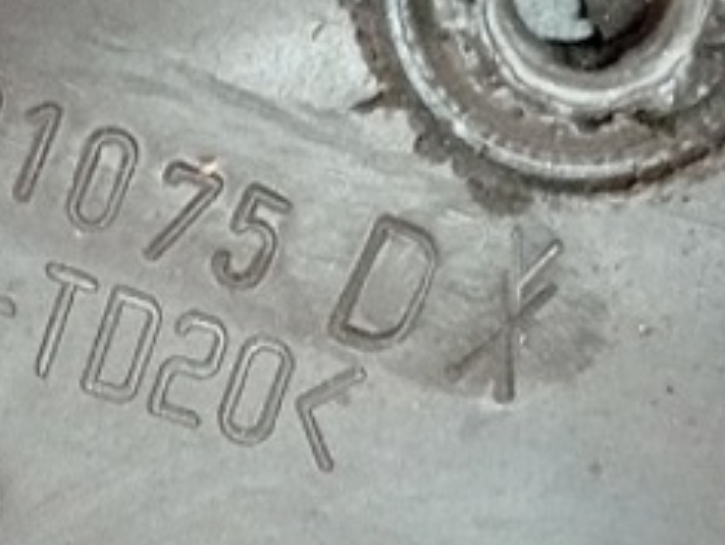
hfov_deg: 13.9
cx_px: 26
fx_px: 2934
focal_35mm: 140
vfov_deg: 10.6
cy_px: 426
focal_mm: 3.96
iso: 840
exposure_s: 1/20
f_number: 1.8
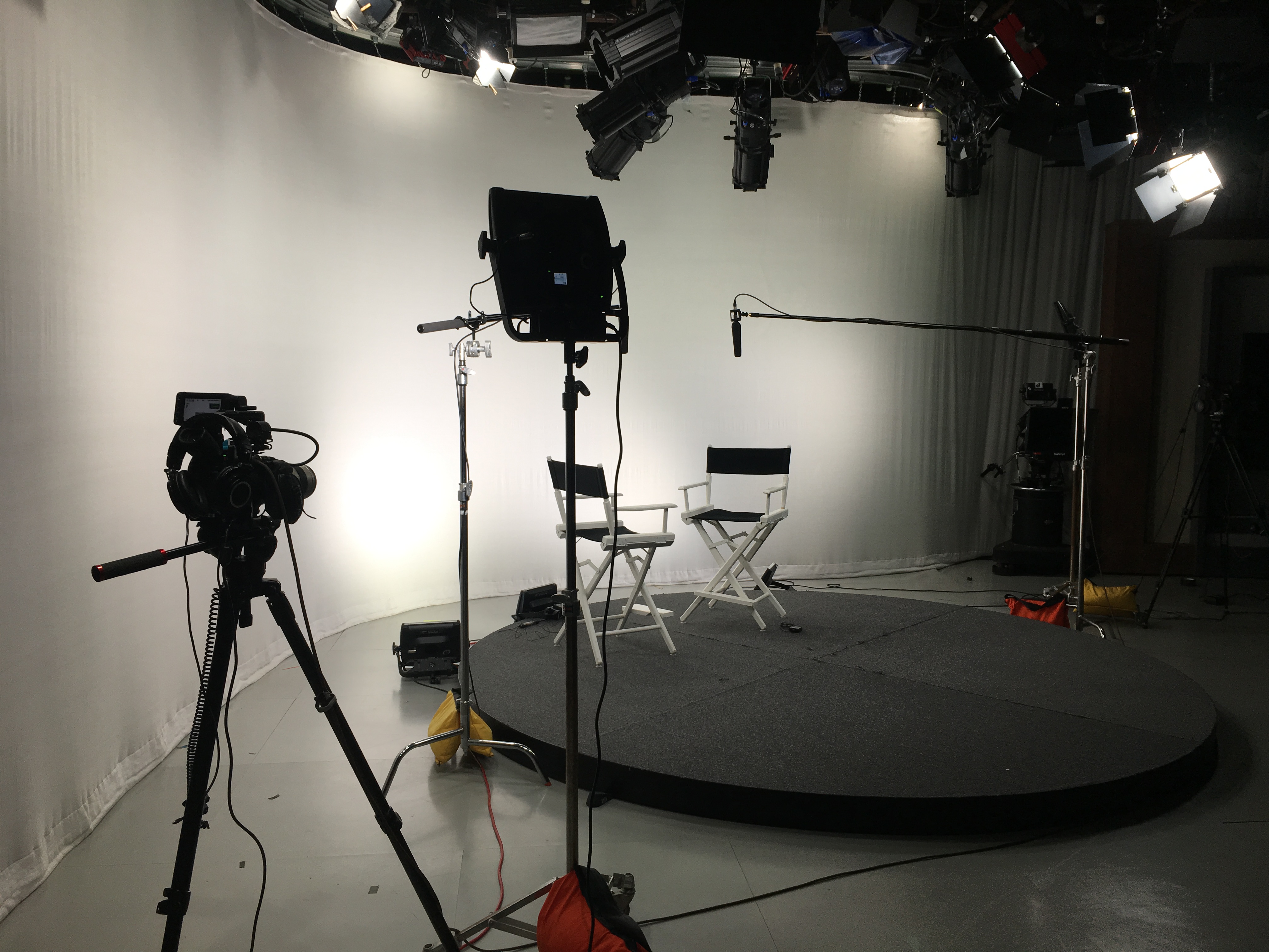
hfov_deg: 61.7
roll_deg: -0.5
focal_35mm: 29
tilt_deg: -4.0
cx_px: 634
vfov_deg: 48.2
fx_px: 1063
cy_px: 476
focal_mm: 4.15
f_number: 2.2
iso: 32
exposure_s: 1/120
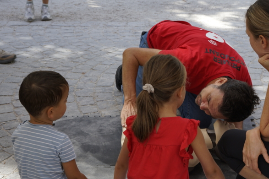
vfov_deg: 17.3
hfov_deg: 25.4
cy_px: 100
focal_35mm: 79
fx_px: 590
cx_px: 199
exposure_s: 1/100
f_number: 6.3
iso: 100
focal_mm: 45
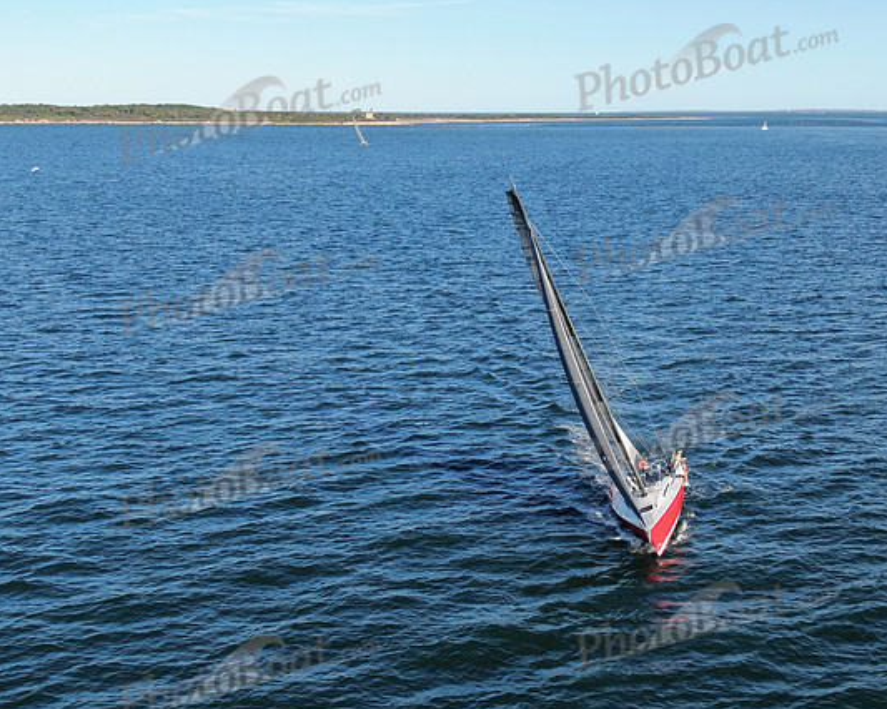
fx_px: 1338
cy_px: 359
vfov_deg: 29.7
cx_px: 479
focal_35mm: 51
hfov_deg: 36.6
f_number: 3.8
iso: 100
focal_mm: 8.6
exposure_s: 1/640
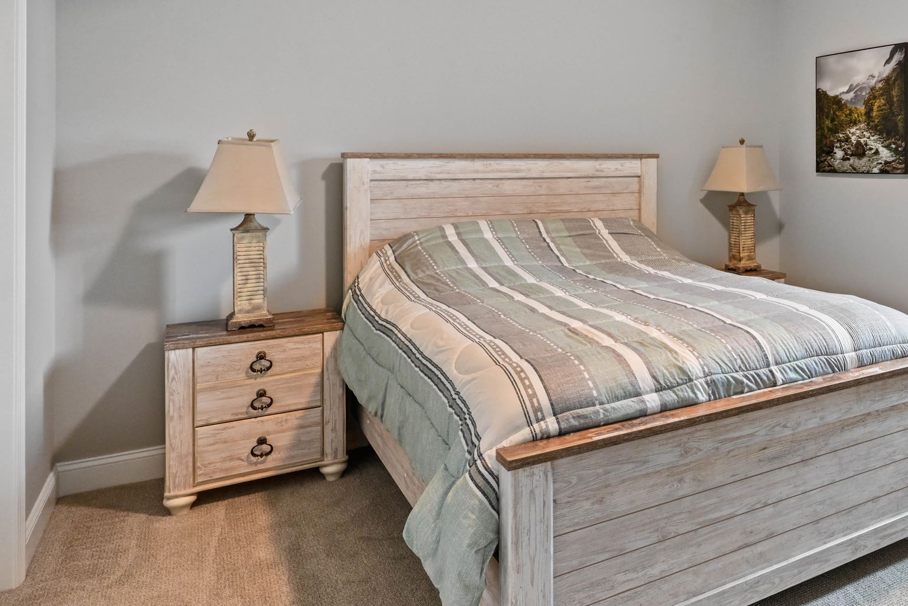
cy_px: 199
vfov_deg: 45.6
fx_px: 706
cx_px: 704
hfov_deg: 61.0
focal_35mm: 28
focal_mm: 14
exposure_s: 1/2
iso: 1000
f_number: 14
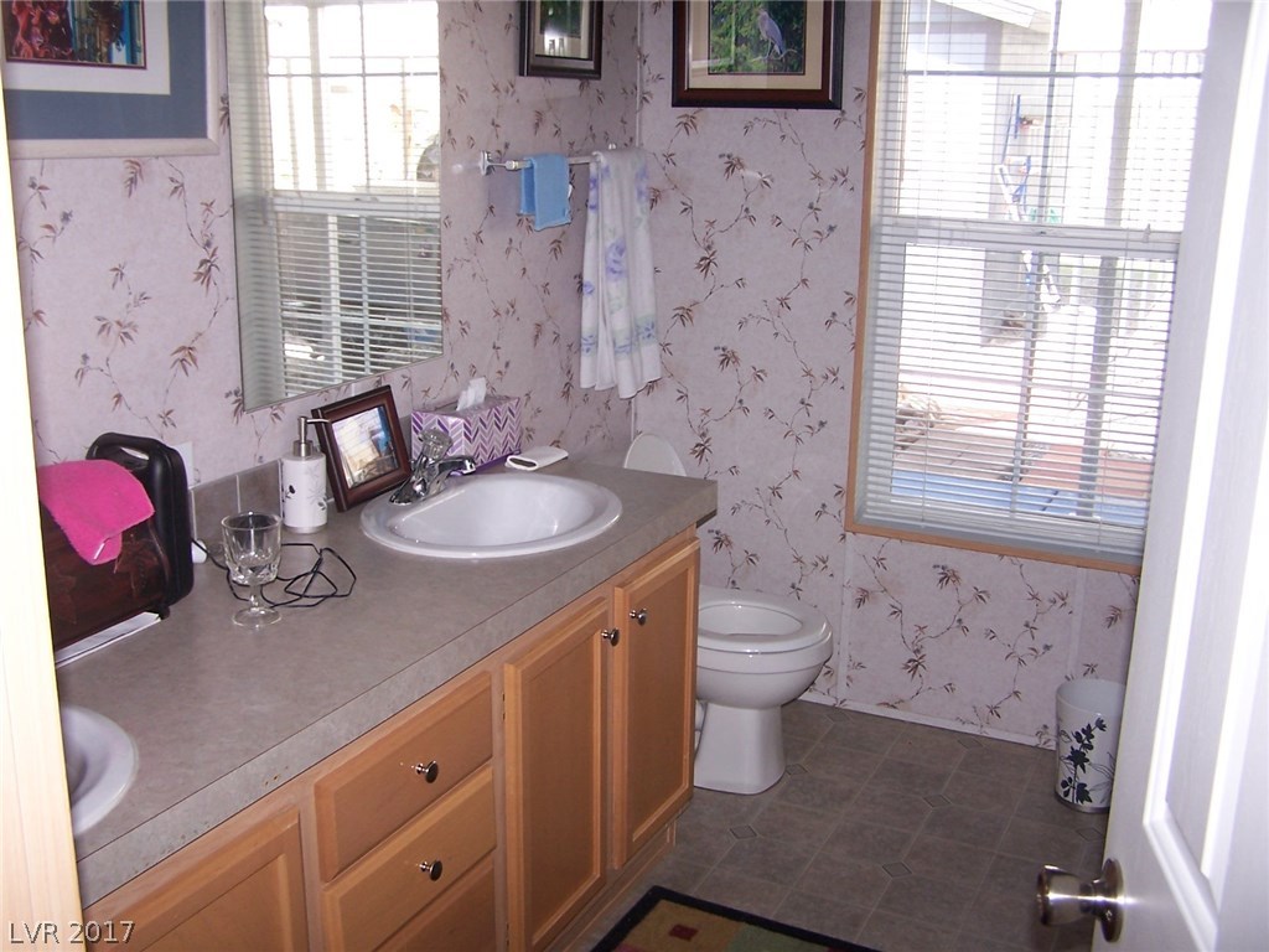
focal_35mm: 38
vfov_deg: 37.7
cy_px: 476
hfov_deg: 49.0
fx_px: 1393
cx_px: 634
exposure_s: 1/60
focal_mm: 6.3
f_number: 2.8
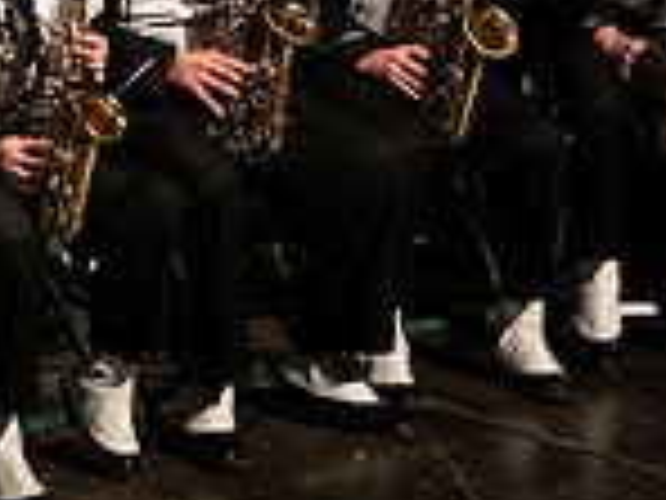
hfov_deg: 2.6
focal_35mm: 752
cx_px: 459
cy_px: -329
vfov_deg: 2.0
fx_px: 14468
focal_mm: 200
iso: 2500
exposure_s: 1/500
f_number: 2.8
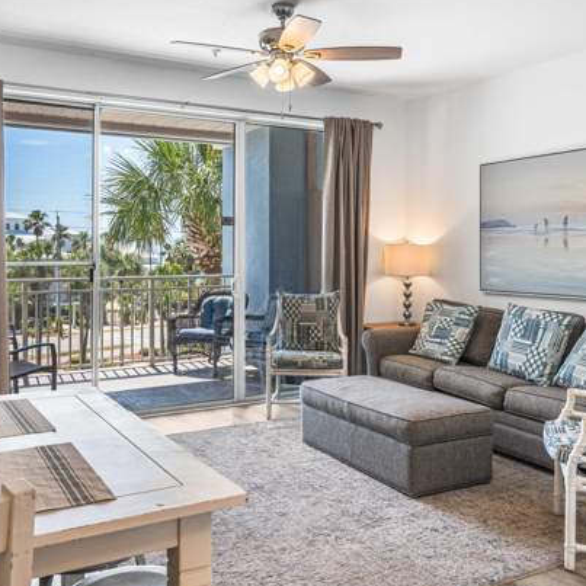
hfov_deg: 50.8
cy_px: 273
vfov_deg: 51.1
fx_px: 613
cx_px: 234
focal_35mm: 32
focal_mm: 19
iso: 200
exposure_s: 1/10
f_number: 8
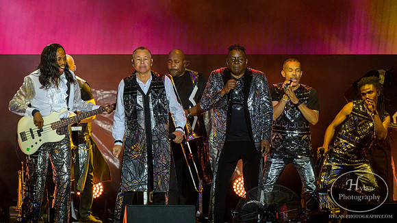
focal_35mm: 498
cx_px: 176
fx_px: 5236
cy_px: 63
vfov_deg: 2.4
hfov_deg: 4.3
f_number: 6.3
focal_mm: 380
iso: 3600
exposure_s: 1/400
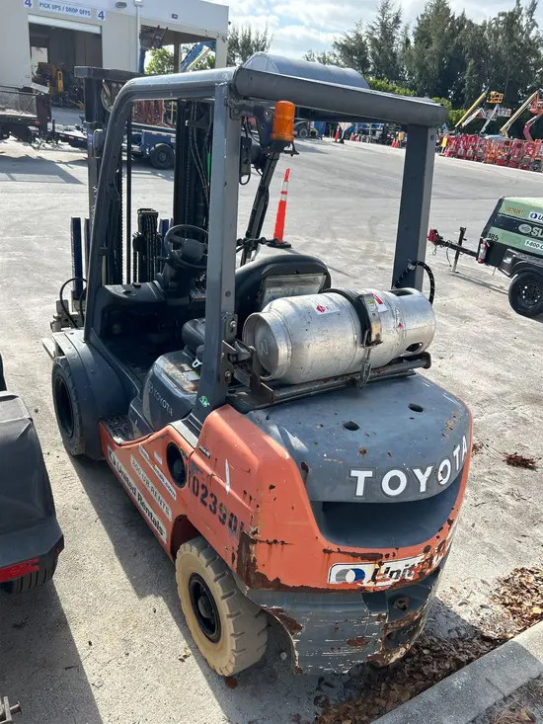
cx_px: 272
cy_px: 362
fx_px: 544
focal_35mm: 26
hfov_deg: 53.1
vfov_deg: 67.3
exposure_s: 1/1838
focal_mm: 5.7
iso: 50
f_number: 1.5
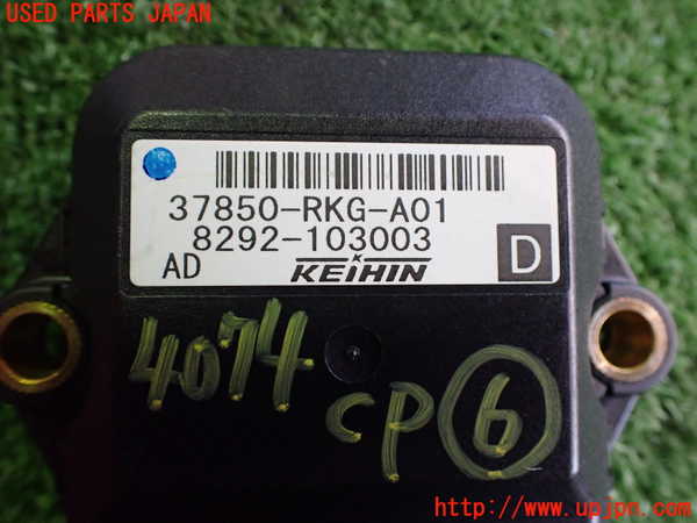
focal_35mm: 30
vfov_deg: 46.8
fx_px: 604
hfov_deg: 60.0
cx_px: 348
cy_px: 262
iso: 640
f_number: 2.3
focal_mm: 5.4
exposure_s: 1/125
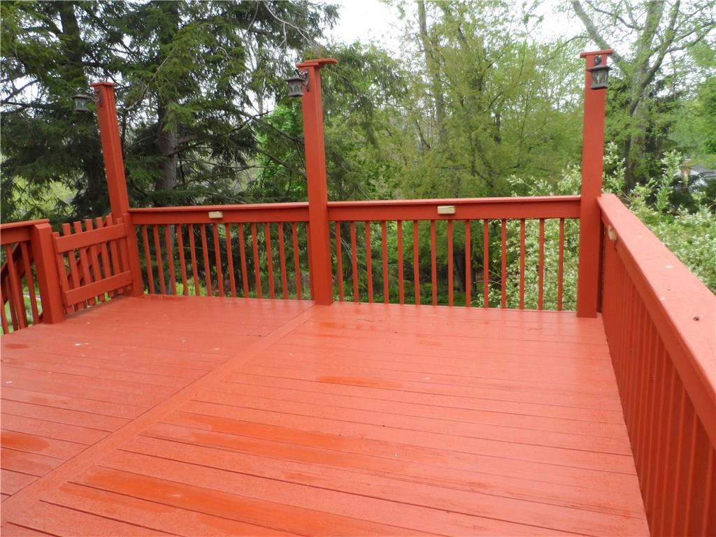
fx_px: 496
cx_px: 358
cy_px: 268
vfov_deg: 56.8
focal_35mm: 24
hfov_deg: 71.6
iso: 80
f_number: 3.2
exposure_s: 1/60
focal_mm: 4
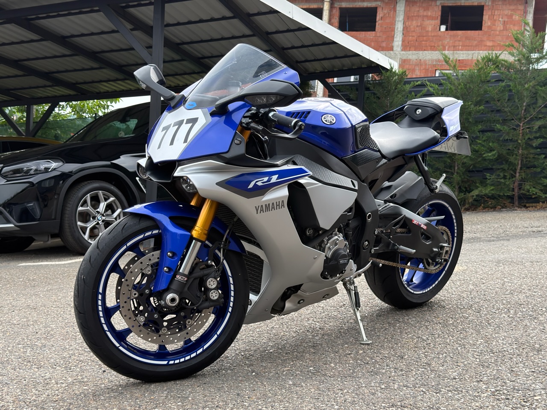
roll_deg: -3.4
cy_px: 205
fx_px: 695
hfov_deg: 42.9
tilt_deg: -3.9
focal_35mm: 44
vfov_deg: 32.9
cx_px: 274
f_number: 1.78
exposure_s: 1/1486
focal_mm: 6.76
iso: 100
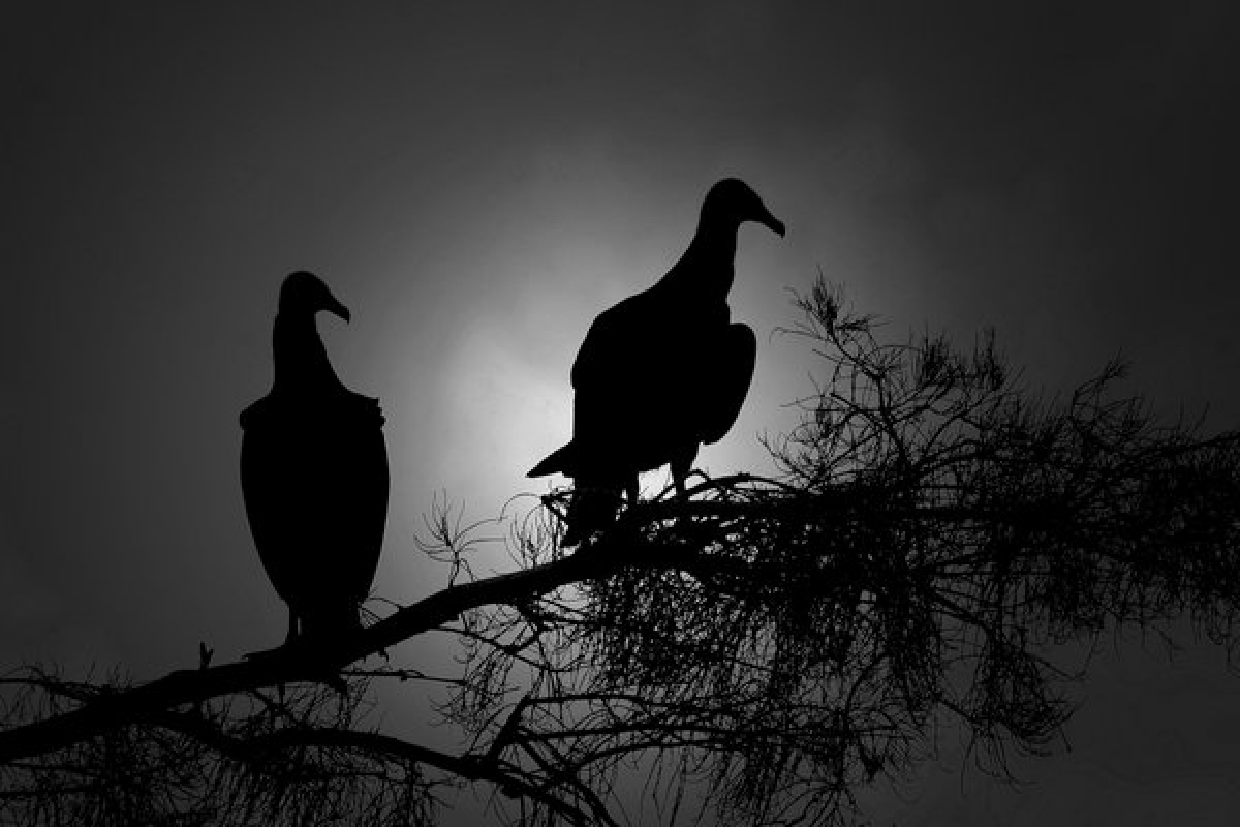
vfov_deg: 3.1
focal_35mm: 450
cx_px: 620
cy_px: 414
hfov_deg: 4.6
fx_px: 15499
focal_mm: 300
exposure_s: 1/640
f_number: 11
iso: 400
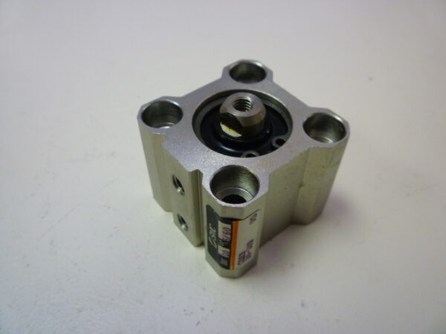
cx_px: 223
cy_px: 167
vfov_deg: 48.2
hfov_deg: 61.7
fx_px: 374
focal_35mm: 29
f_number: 3.3
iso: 320
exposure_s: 1/30
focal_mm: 5.2
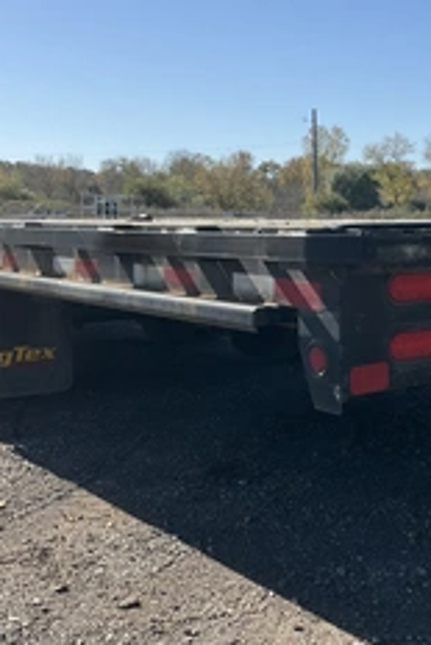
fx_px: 932
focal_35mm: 52
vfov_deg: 38.1
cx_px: 384
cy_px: 295
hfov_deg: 25.3
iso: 25
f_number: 1.8
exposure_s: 1/1786
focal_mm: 3
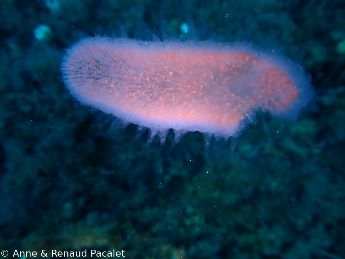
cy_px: 130
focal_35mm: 25
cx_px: 172
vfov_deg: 54.9
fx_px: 249
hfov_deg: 69.4
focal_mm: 4.5
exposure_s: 1/125
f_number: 2.8
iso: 125
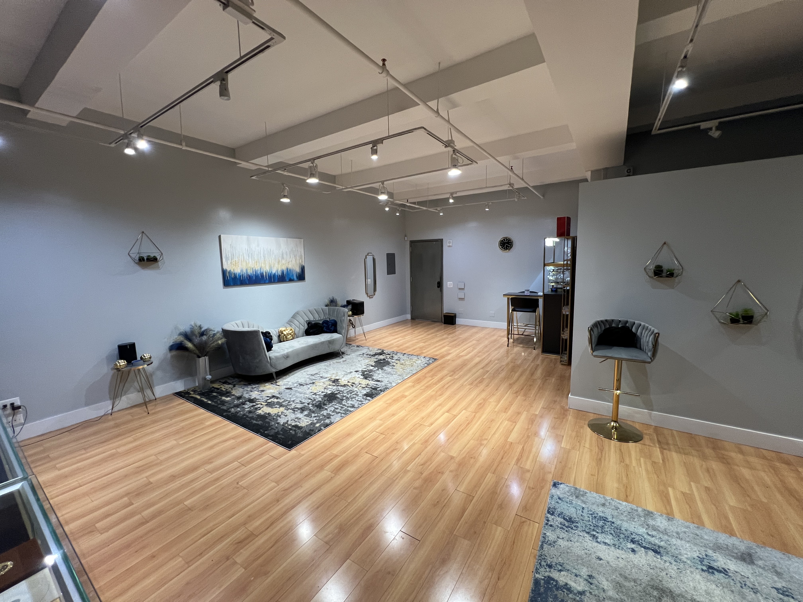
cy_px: 301
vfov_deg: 89.9
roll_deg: +1.5
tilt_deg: -7.2
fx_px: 302
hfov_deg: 106.2
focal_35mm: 13
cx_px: 402
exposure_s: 1/60
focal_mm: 1.57
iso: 200
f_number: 1.8
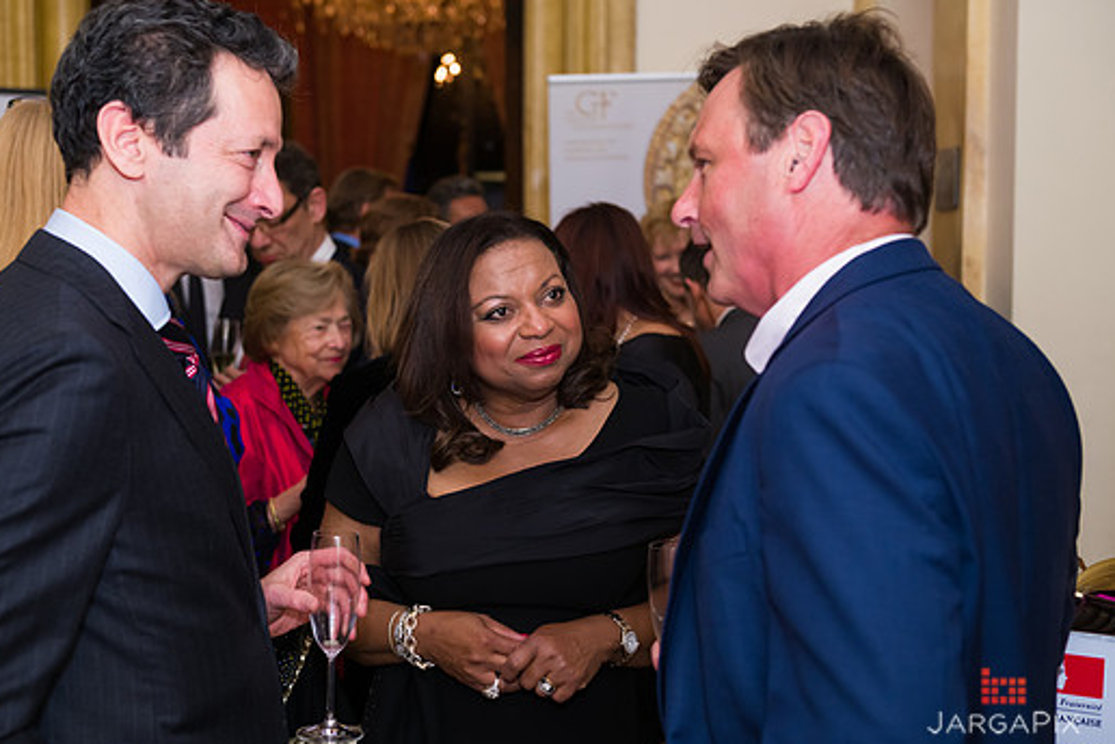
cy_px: 362
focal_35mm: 54
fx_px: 1672
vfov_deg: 25.1
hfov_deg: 36.8
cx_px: 508
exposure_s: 1/125
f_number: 3.5
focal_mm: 48
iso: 1000
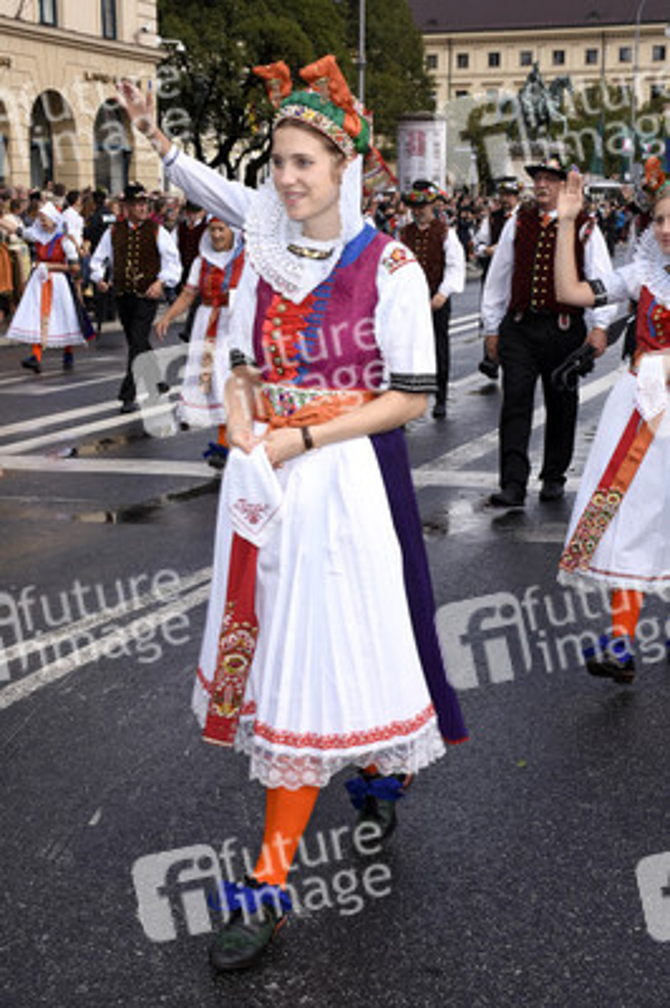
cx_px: 335
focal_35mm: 57
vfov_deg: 35.1
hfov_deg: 23.7
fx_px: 1594
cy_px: 504
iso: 160
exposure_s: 1/160
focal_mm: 38
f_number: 8
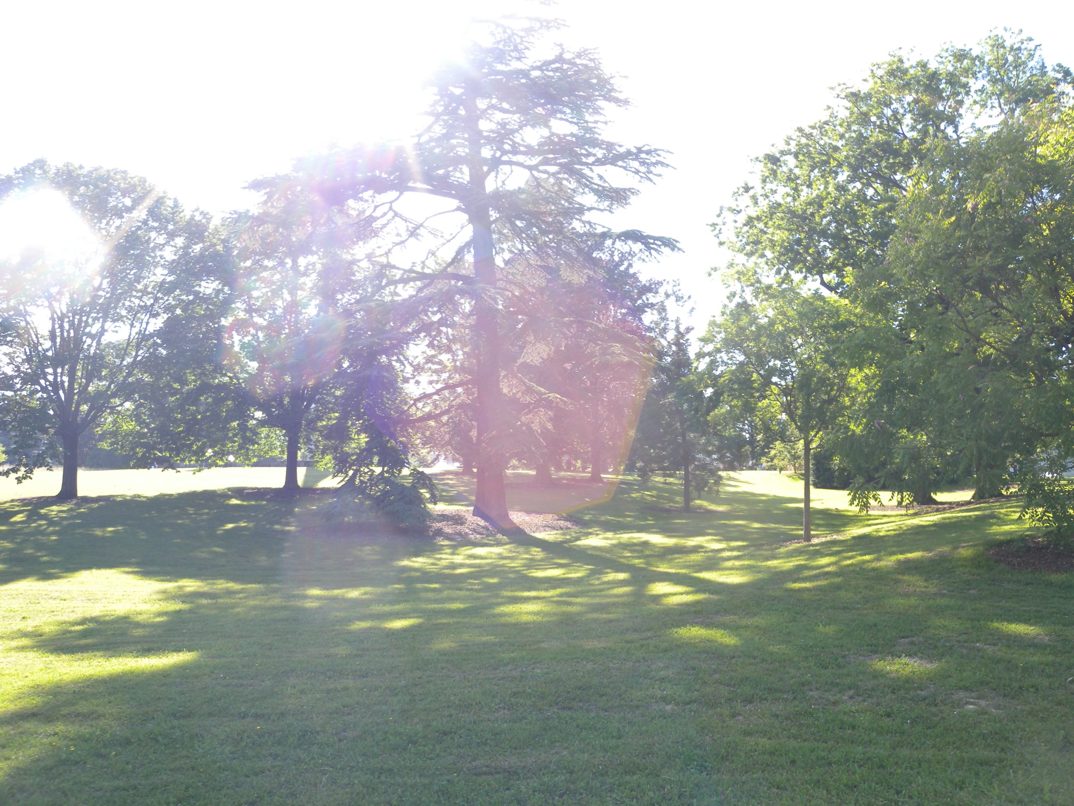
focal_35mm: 28
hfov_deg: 63.4
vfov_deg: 49.7
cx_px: 537
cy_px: 403
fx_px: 869
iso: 64
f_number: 4.1
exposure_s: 1/122
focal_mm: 6
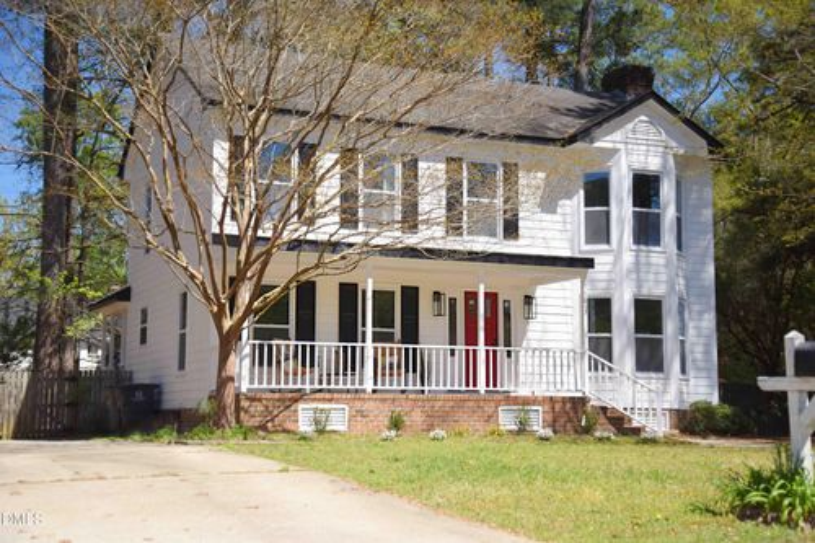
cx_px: 408
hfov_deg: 38.2
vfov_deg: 26.0
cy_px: 272
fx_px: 1177
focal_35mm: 52
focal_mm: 52
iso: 1250
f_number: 4.2
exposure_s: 1/8000
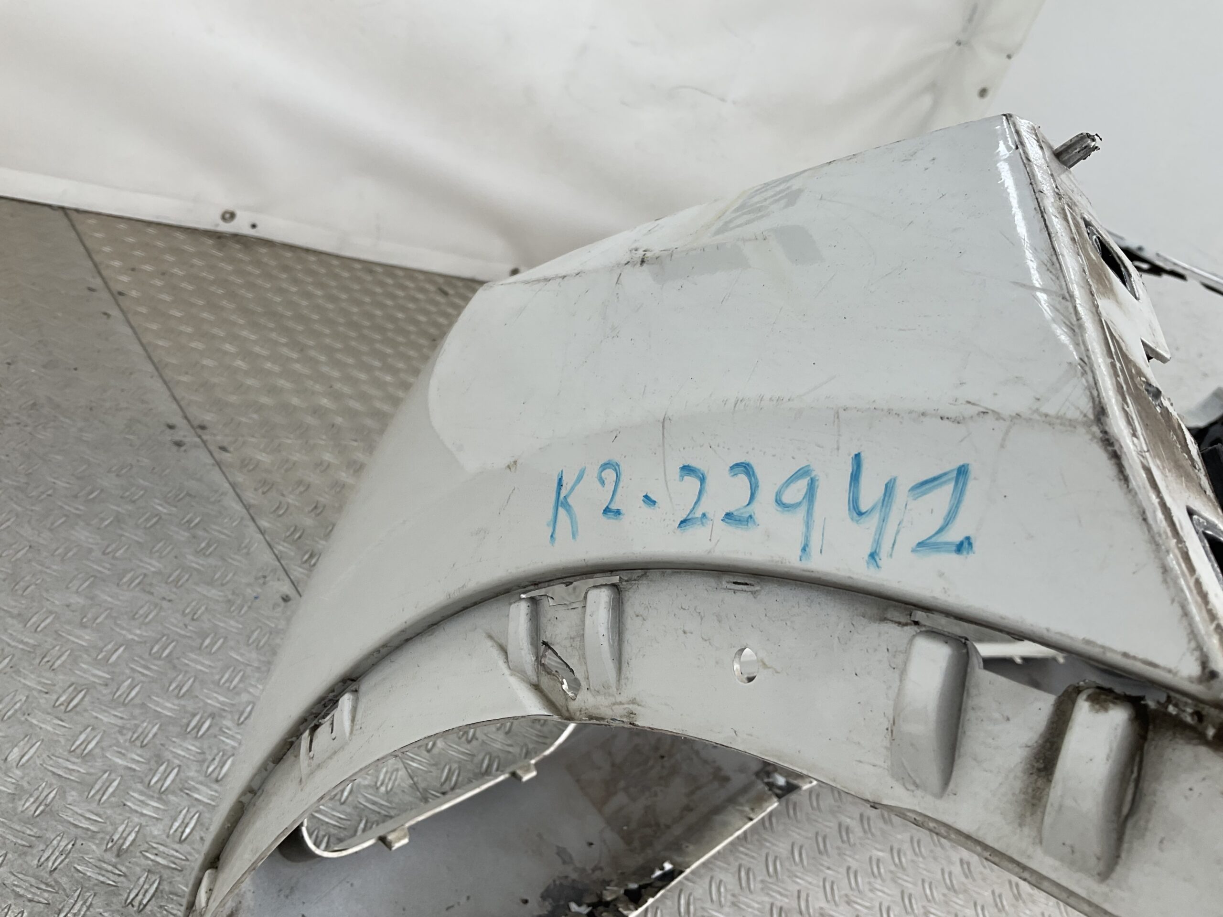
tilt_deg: -23.3
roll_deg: -28.9
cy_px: 458
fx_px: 1025
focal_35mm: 29
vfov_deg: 48.2
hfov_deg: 61.7
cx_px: 612
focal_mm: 3
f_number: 1.8
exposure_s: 1/154
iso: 16
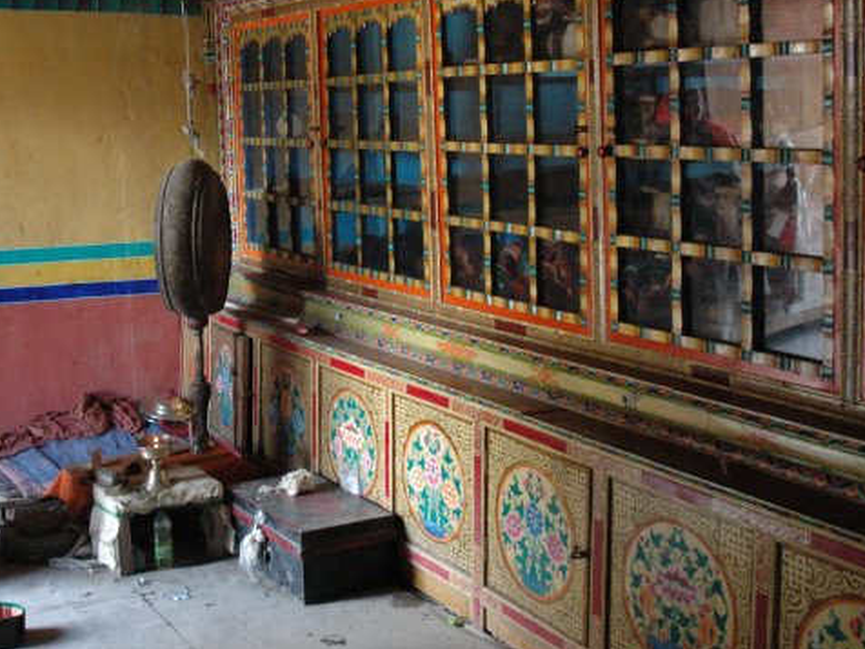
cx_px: 350
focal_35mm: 48
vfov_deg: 30.2
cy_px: 251
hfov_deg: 39.5
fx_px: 1199
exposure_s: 1/30
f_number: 5
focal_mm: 22
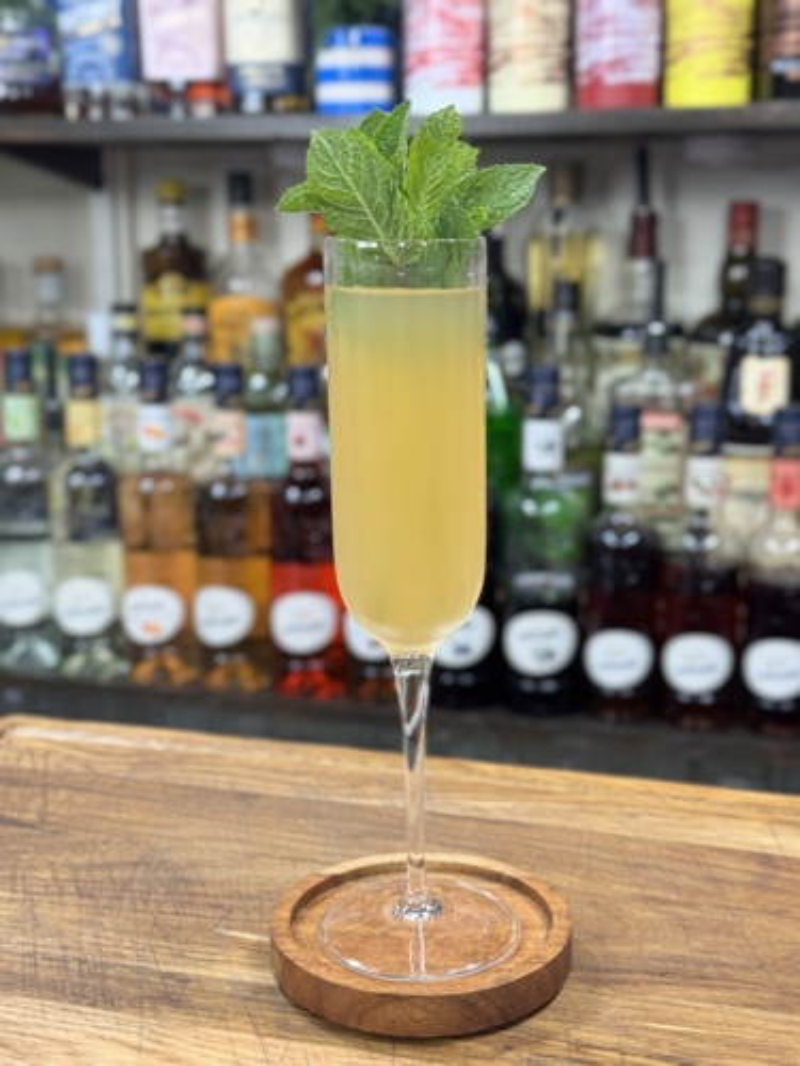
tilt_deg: -11.7
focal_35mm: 48
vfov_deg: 39.7
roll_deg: +0.4
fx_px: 1479
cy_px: 533
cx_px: 400
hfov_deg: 30.3
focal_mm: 6.76
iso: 64
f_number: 1.78
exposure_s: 1/50
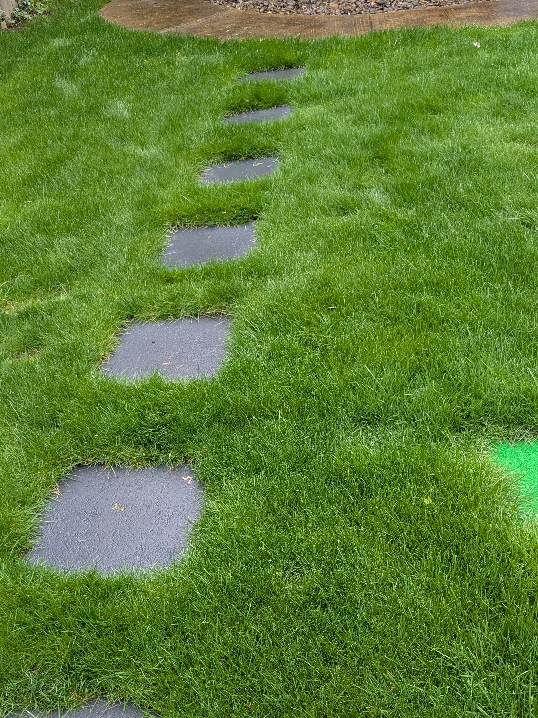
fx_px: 787
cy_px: 496
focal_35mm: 38
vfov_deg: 47.9
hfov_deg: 37.7
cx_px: 245
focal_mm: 4.38
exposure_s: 1/251
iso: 53
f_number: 1.73
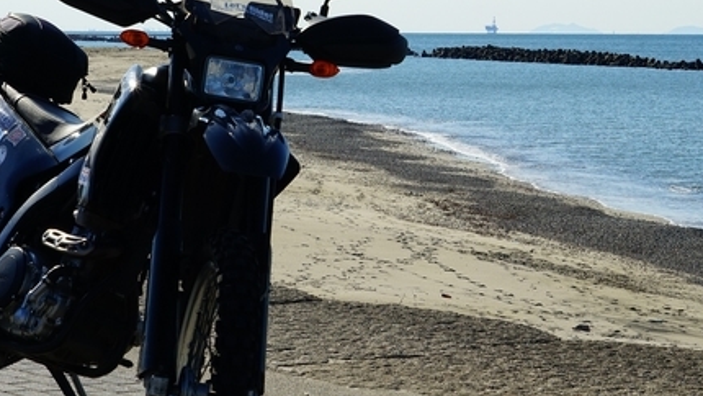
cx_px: 417
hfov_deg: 17.7
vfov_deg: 10.0
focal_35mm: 121
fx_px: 2256
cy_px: 160
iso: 320
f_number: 16
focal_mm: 62
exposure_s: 1/350
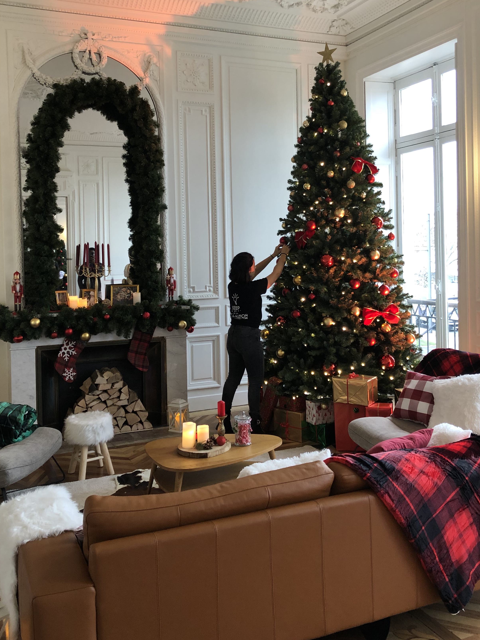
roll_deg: +1.0
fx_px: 647
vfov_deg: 52.4
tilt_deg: +0.7
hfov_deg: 40.7
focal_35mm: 35
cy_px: 272
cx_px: 234
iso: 40
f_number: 1.8
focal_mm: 3.99
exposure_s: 1/17
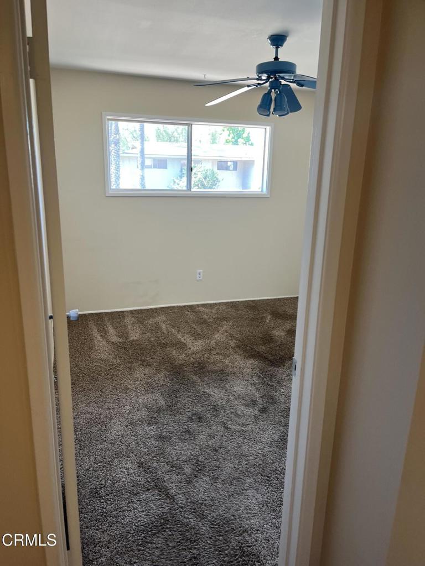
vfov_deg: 67.3
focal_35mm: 26
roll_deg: -3.0
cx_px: 212
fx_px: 426
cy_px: 283
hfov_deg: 53.1
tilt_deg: -11.9
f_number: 1.6
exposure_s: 1/120
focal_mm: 5.1
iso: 125
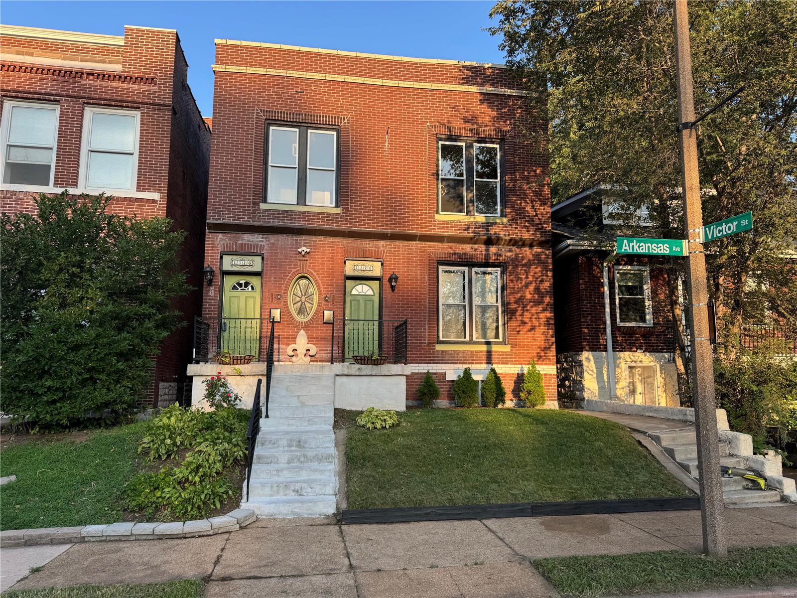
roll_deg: +0.4
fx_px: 553
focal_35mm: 24
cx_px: 398
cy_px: 299
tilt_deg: +8.5
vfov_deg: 56.8
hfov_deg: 71.6
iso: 80
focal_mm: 6.76
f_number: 1.78
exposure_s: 1/693
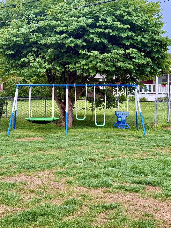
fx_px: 415
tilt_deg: -1.2
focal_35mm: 63
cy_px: 108
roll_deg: +0.2
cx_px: 74
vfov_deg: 30.7
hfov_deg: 23.3
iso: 100
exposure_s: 1/248
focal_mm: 6.76
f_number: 1.78
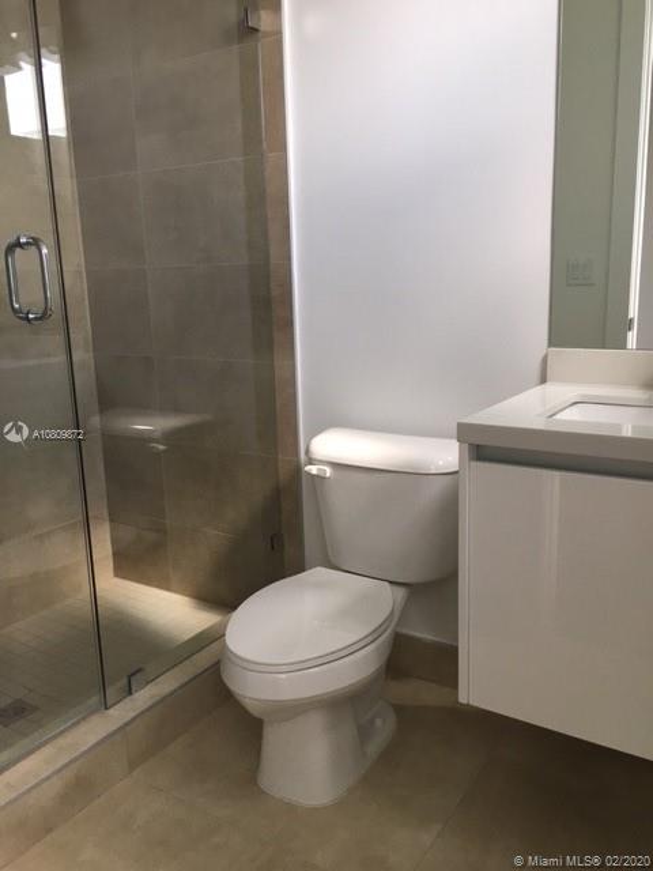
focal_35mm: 29
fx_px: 729
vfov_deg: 61.7
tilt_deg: -13.2
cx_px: 326
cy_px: 436
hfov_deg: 48.2
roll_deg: +1.5
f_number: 2.2
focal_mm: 4.15
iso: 64
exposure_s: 1/30
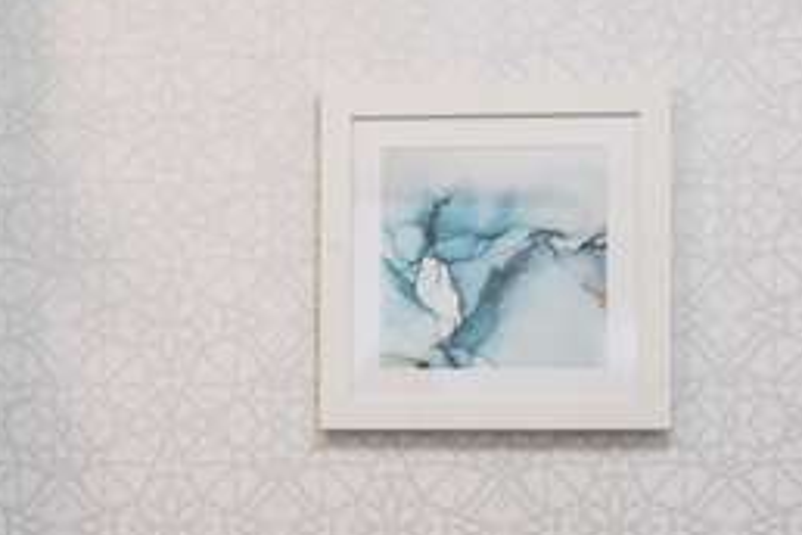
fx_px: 2205
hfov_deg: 19.7
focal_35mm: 99
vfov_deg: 13.6
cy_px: 569
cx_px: -75
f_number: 14
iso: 200
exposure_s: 1/1.25
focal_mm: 17
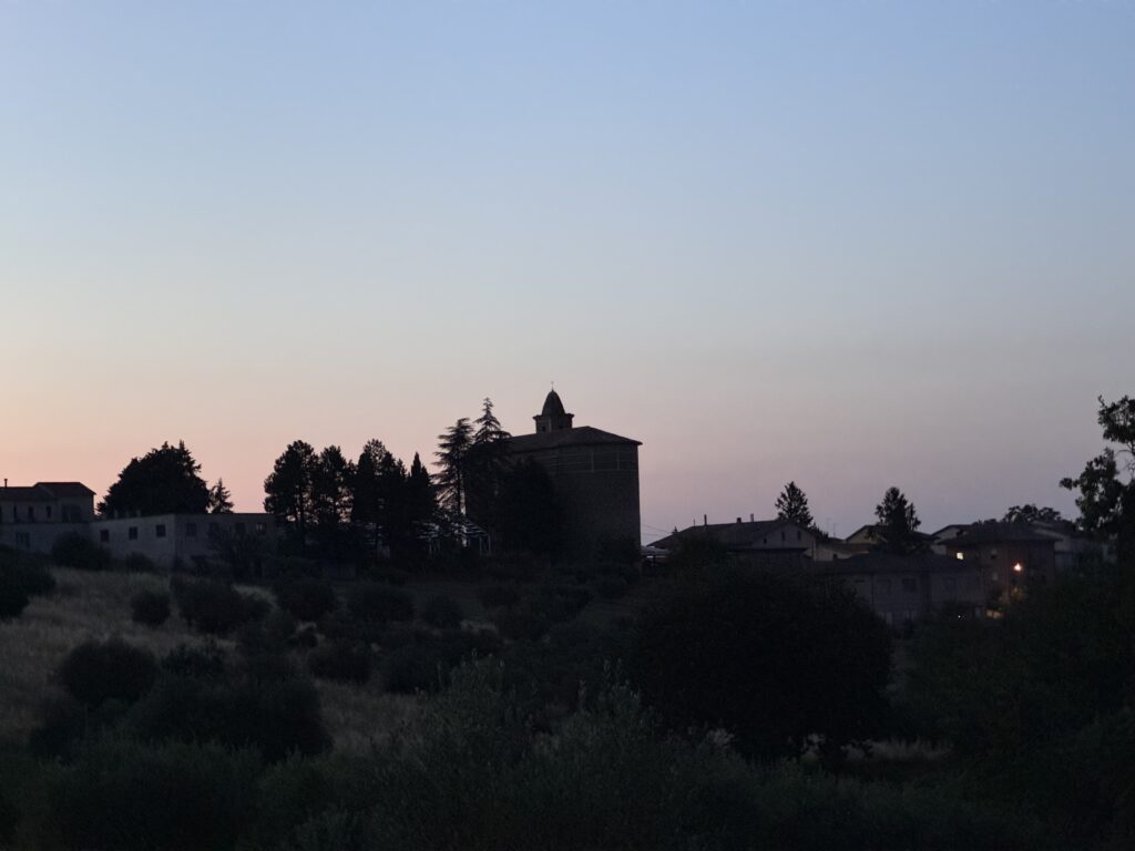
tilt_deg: +3.6
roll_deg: +2.6
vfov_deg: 19.1
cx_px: 568
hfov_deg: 25.3
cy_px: 426
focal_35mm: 77
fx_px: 2525
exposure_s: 1/40
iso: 1000
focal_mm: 9
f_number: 2.8
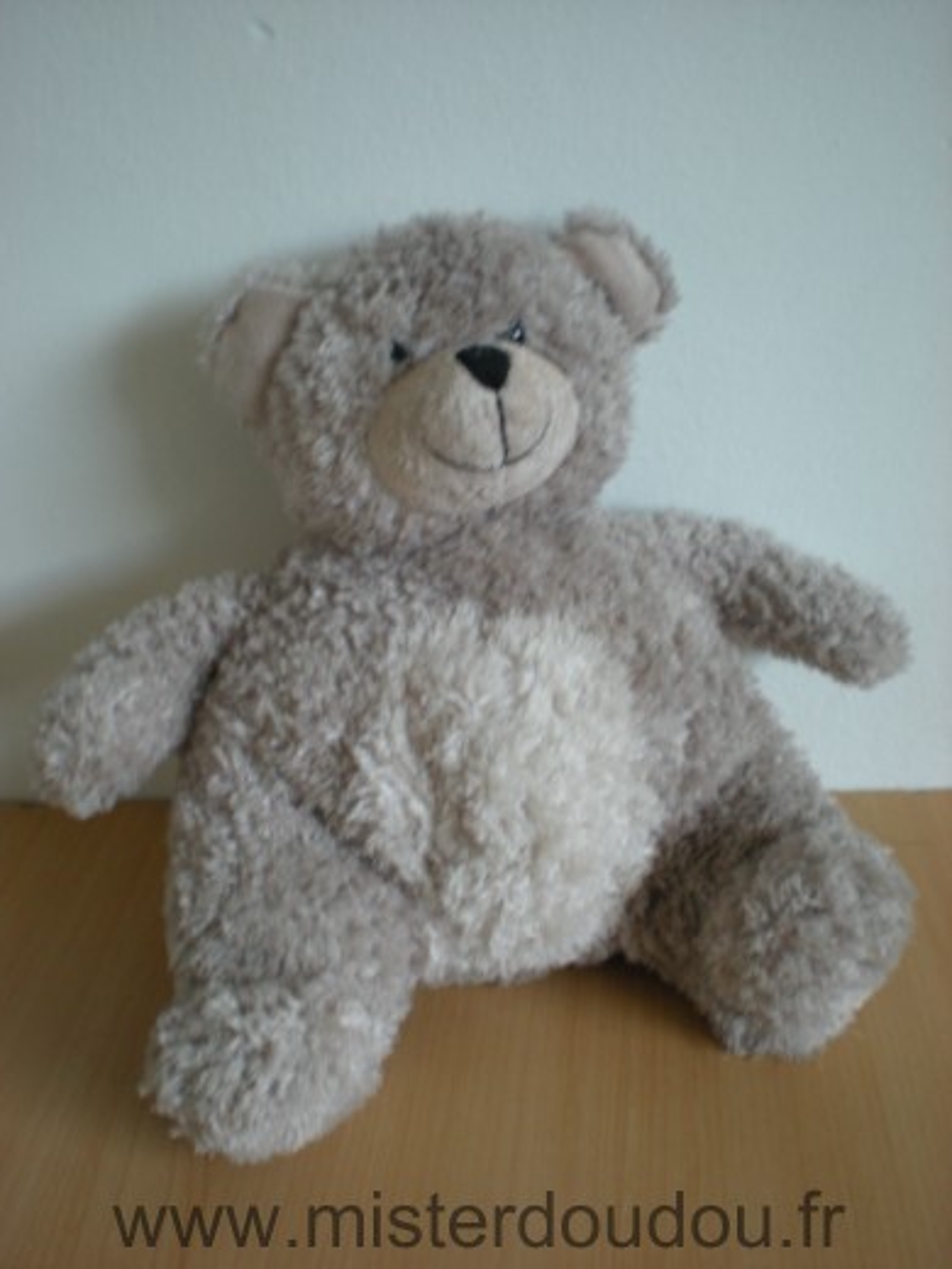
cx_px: 476
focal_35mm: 38
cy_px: 634
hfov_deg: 37.7
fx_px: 1393
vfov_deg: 49.0
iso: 202
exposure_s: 1/8
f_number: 3.1
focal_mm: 6.3
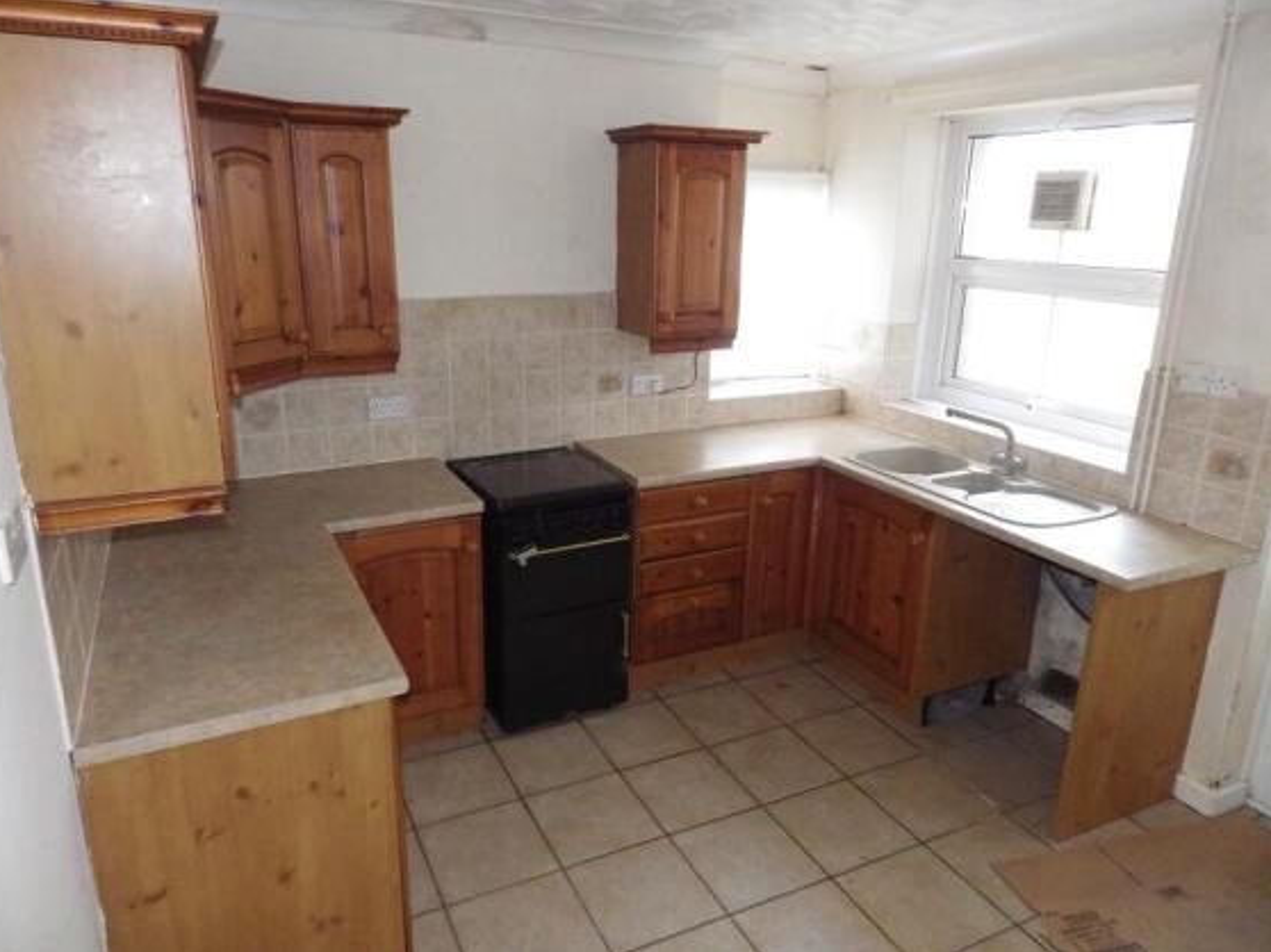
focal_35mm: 23
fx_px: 844
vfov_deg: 58.8
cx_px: 612
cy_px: 459
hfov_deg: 73.9
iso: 800
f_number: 3.1
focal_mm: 4
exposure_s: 1/25
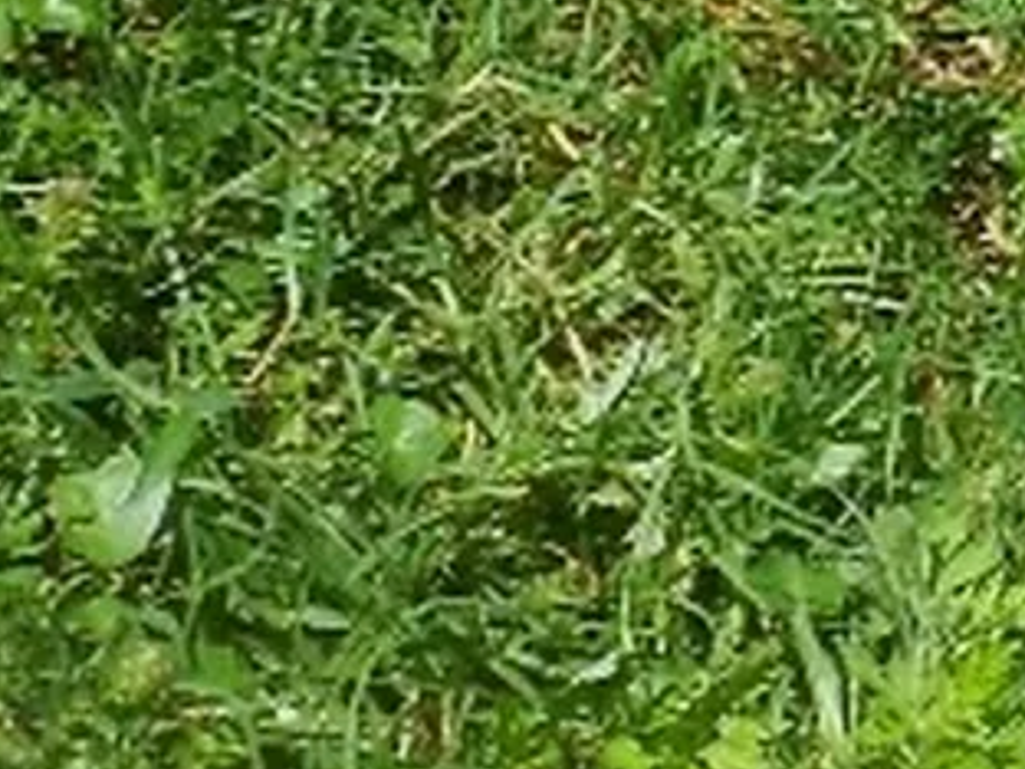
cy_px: -49
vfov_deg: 9.2
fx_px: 4738
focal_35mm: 160
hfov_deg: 10.1
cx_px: 2753
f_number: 3.5
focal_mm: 4.6
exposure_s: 1/640
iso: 80
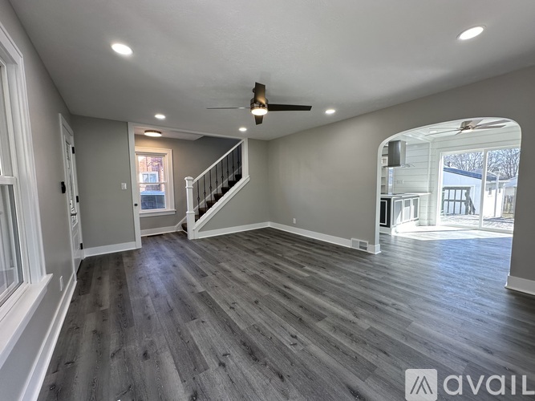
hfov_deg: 102.1
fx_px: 216
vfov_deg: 85.7
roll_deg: +1.0
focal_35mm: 14
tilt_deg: -4.7
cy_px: 200
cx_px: 268
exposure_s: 1/120
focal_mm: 2.22
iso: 100
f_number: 2.2
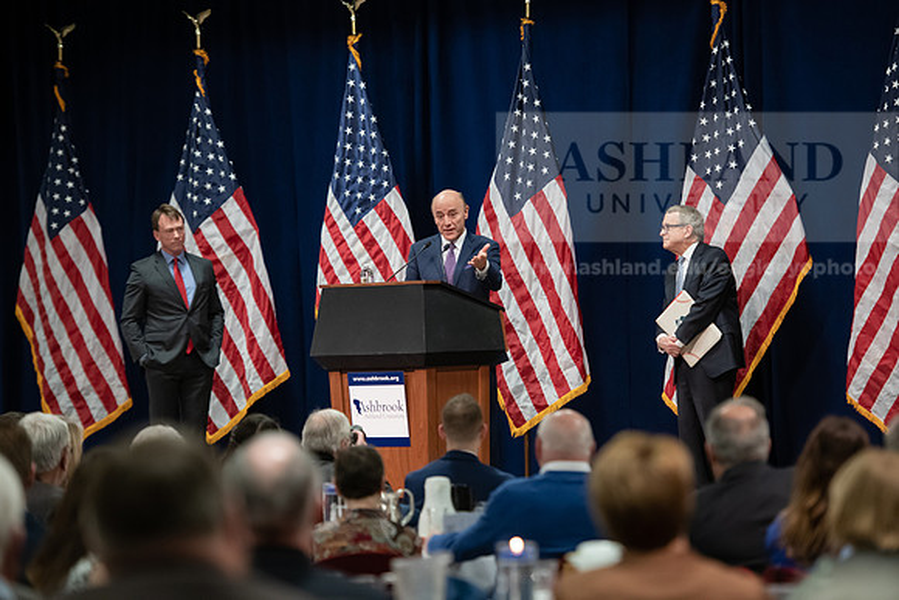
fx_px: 3871
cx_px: 450
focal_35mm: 155
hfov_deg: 13.2
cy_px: 300
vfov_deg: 8.9
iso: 2000
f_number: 3.2
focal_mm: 155
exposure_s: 1/200
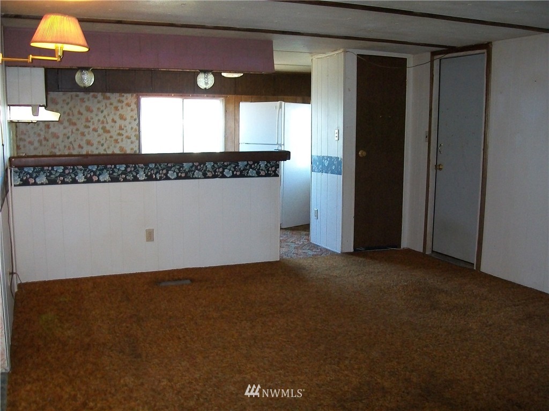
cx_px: 274
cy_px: 206
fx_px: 571
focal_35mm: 36
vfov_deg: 39.7
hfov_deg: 51.4
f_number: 2.7
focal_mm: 6
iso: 240
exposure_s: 1/30
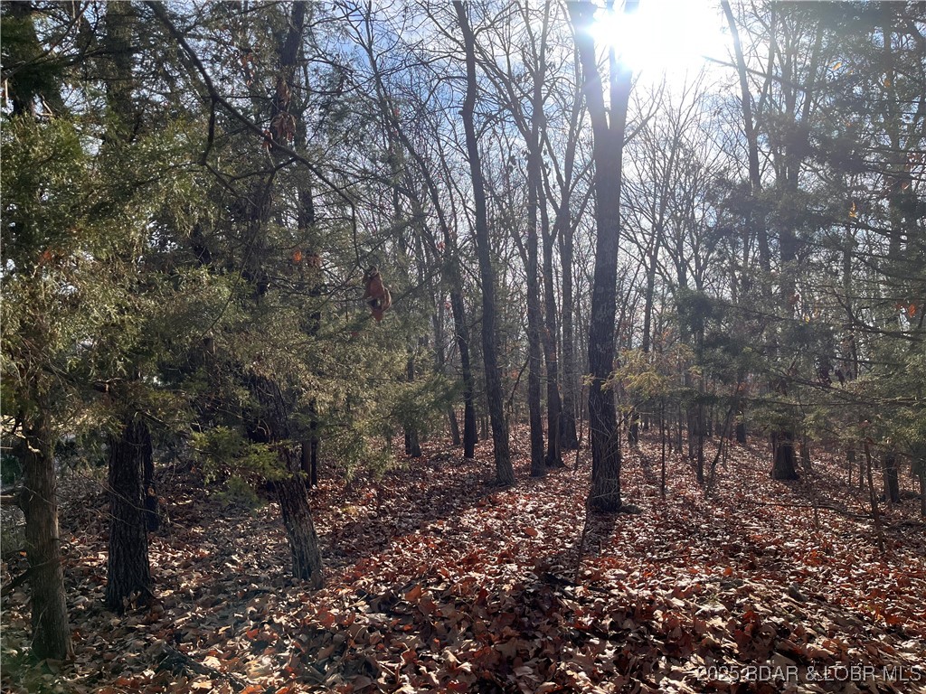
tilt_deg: +2.0
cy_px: 347
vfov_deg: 53.1
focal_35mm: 26
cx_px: 463
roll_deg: +0.1
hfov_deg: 67.3
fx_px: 696
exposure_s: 1/1497
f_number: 1.6
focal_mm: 5.1
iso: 50
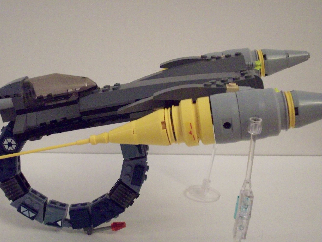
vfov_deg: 26.6
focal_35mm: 55
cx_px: 158
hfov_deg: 34.9
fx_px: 512
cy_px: 120
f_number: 3.4
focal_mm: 9
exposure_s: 1/36.7
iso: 800
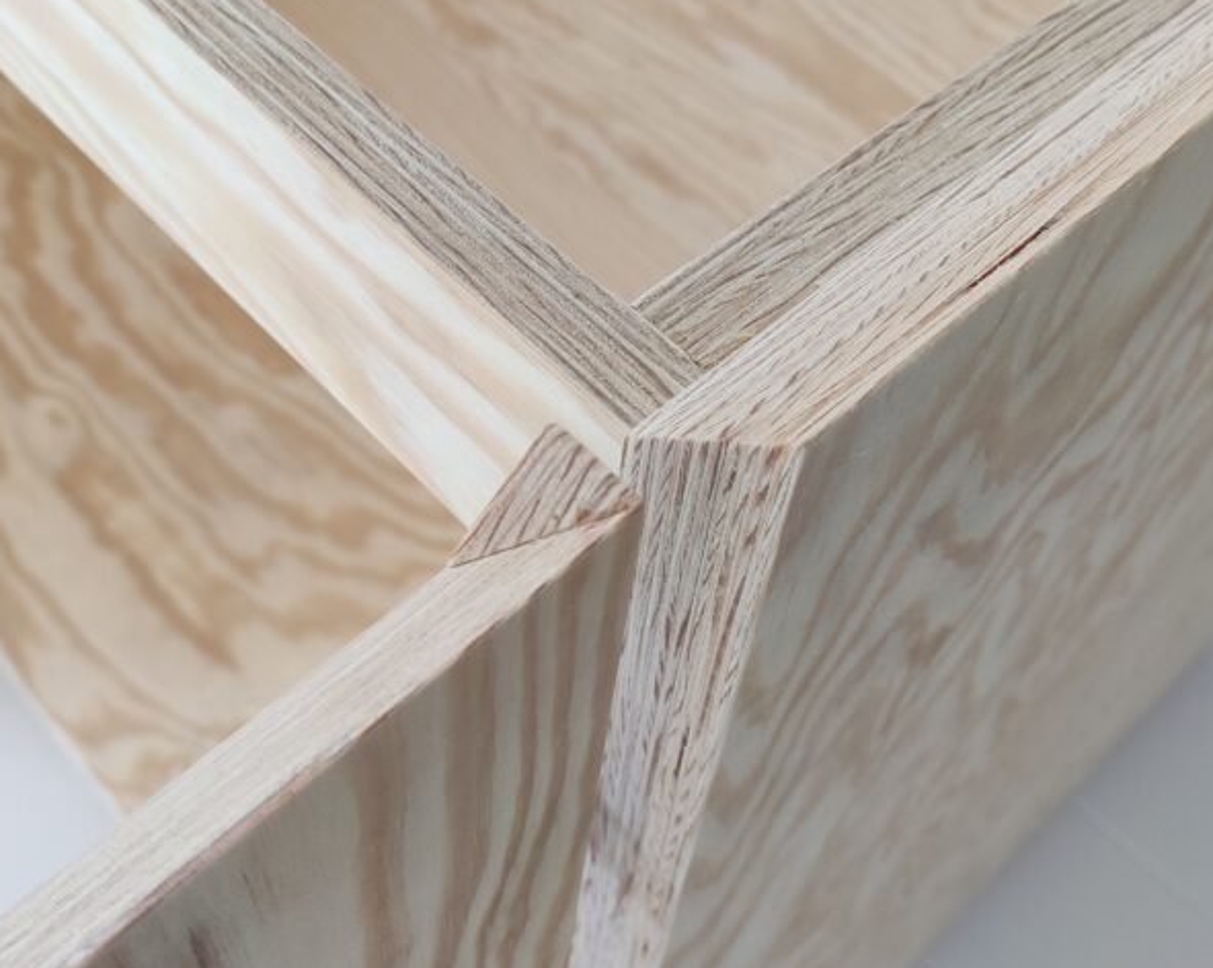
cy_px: 304
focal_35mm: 44
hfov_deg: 42.0
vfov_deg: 33.7
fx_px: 1579
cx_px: 575
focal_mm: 4.77
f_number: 1.75
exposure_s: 1/50
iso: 339
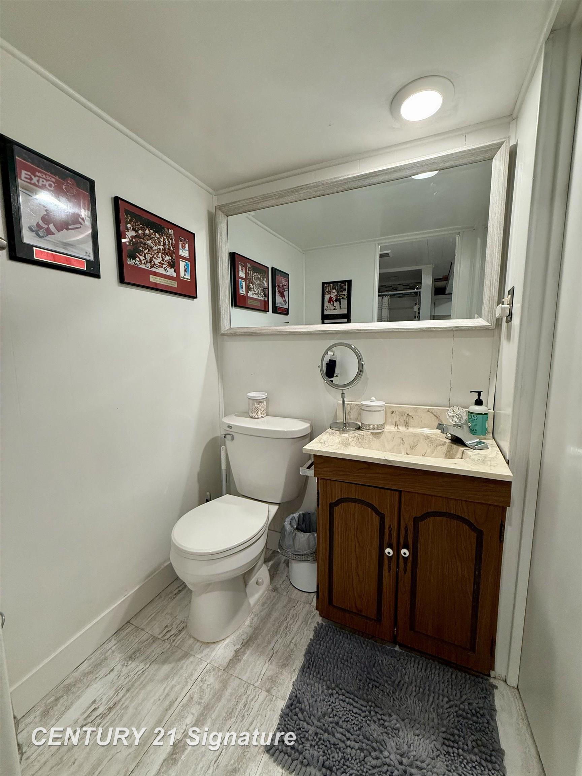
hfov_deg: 85.7
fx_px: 314
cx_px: 291
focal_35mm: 14
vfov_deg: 102.1
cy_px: 388
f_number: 2.2
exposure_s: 1/120
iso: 250
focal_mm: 2.22
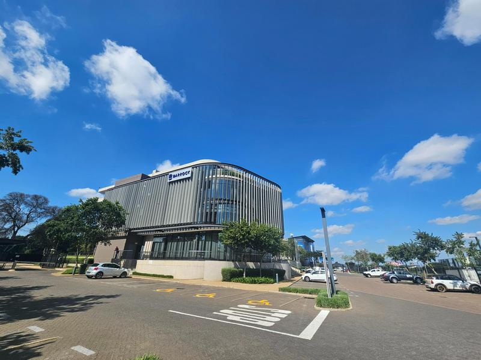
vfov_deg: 89.9
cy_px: 180
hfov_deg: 106.2
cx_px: 240
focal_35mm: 13
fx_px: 181
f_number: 2.2
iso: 50
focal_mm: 2.2
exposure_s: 1/2730
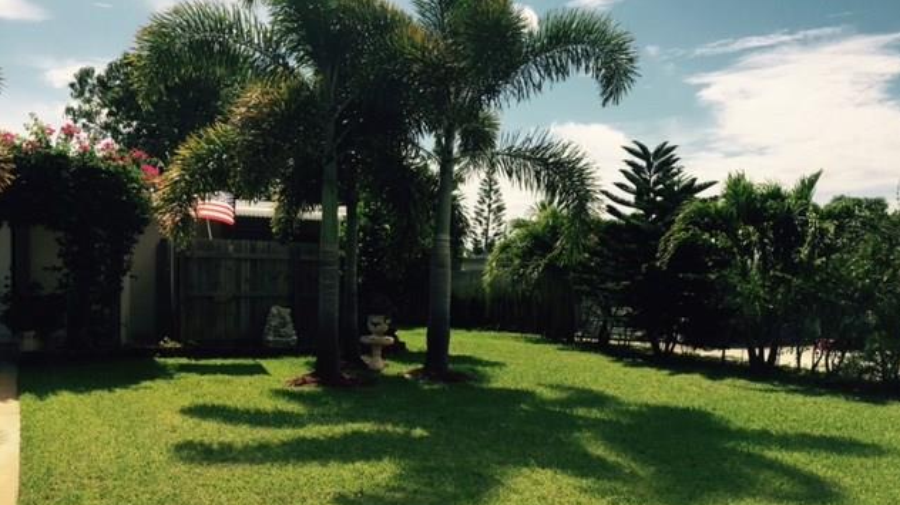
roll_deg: -2.6
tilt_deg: -2.1
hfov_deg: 61.0
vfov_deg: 36.4
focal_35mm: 32
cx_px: 454
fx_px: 763
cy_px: 316
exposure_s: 1/2825
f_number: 2.2
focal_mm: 4.15
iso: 32
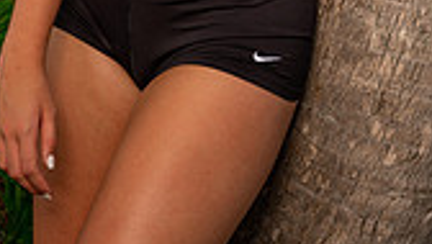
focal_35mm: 143
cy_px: -301
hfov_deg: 15.0
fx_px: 1640
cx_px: 126
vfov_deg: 8.0
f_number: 10
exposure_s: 1/250
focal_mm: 51
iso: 250
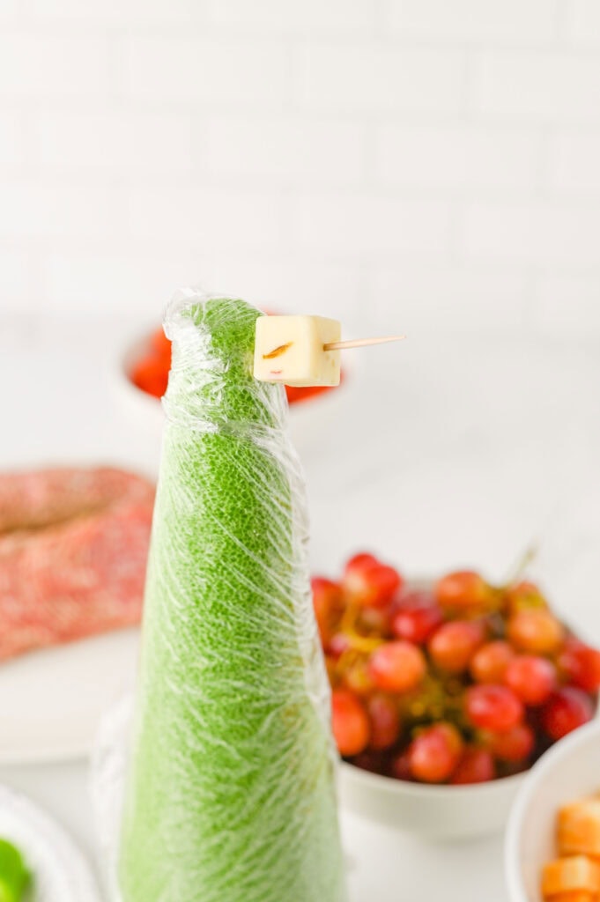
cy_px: 451
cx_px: 300
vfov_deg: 39.6
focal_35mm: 50
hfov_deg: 26.9
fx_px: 1252
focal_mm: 50
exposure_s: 1/160
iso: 320
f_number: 5
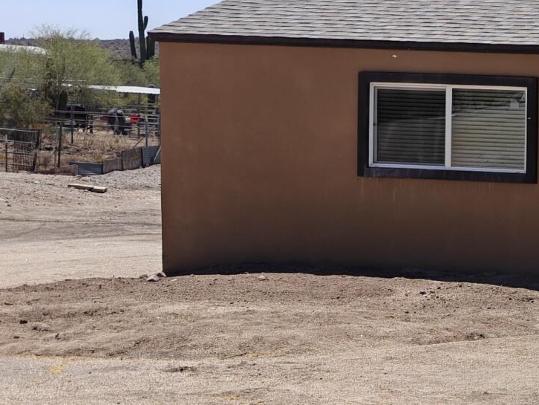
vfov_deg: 15.6
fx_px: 1480
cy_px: 210
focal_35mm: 95
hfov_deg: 16.7
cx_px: 1009
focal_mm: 6.06
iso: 100
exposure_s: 1/5019
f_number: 1.6
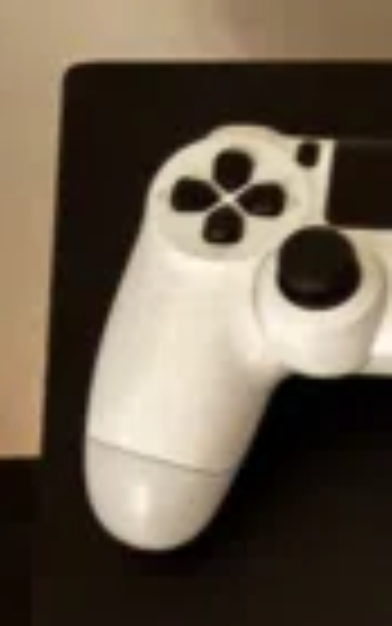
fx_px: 2715
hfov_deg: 8.1
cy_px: 721
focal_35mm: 159
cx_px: 617
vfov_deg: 12.9
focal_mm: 5.96
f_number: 1.6
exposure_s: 1/2
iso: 250
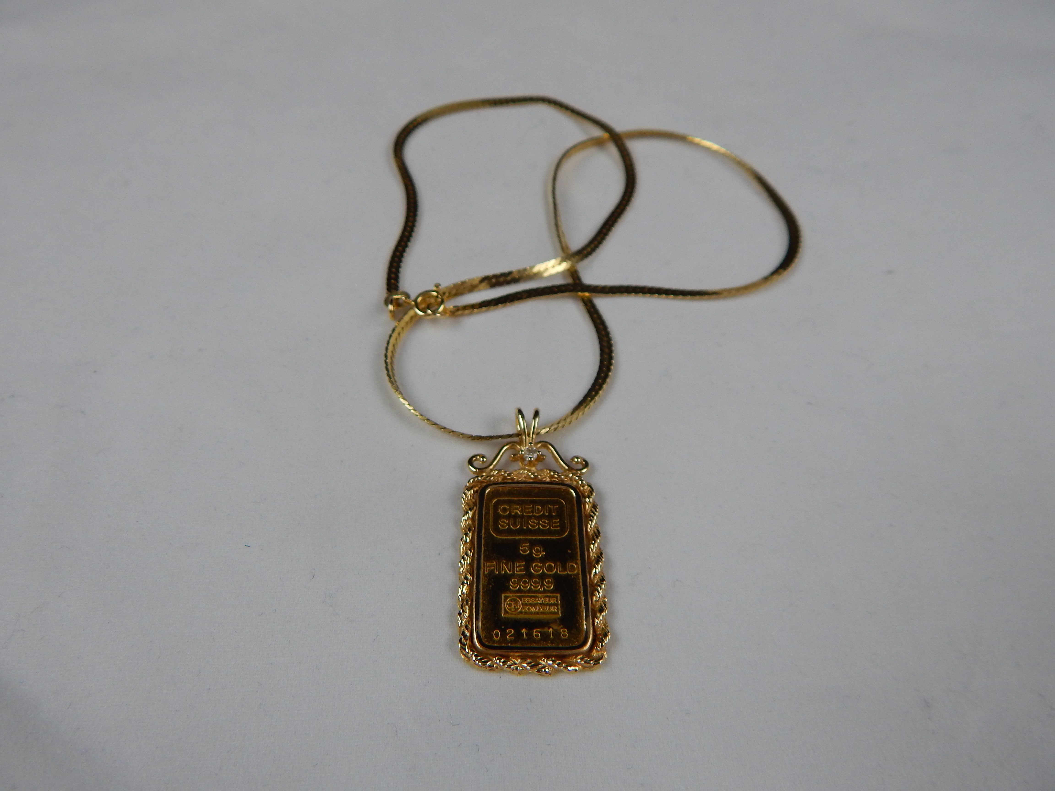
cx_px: 528
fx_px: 701
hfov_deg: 73.9
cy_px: 396
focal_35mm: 23
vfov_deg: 58.9
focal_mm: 4
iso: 125
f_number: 3
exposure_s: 1/50
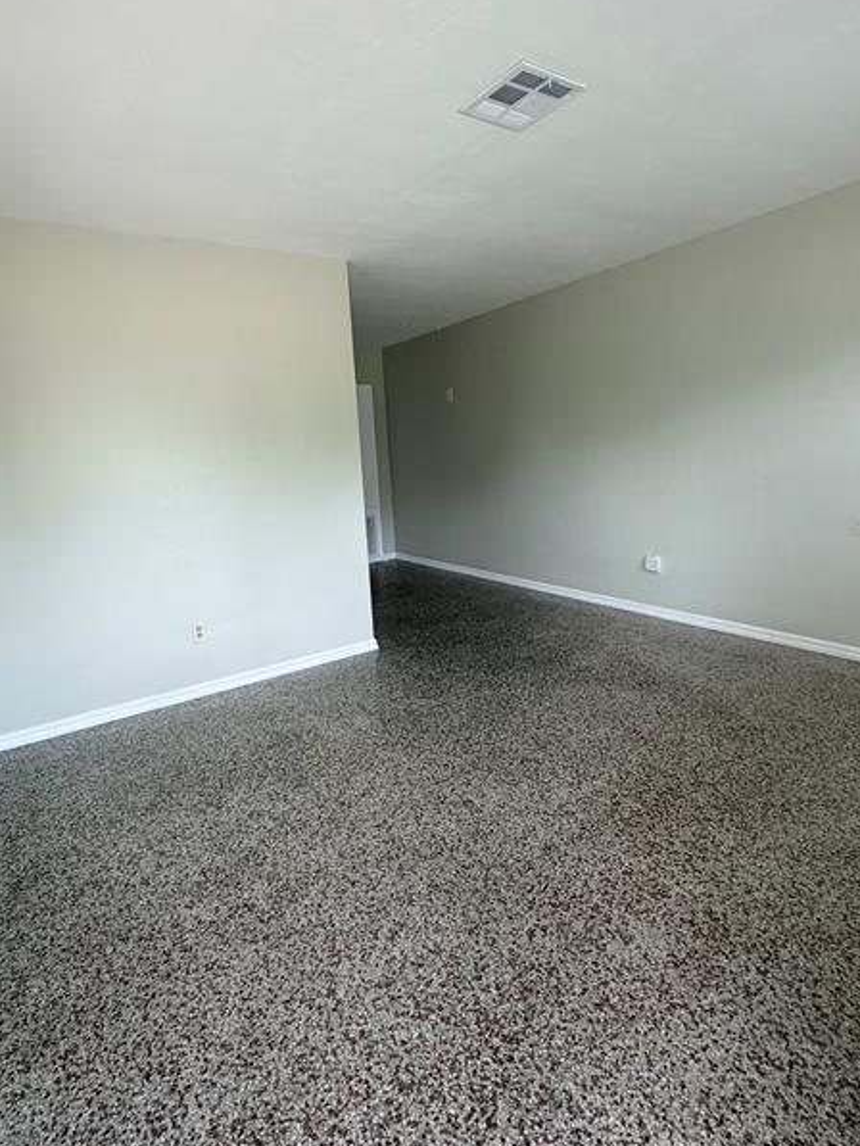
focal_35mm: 18
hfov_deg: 71.4
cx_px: 384
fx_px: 596
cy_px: 526
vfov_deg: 87.6
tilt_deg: -6.8
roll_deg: +3.7
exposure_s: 1/120
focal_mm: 2.22
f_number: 2.2
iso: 125
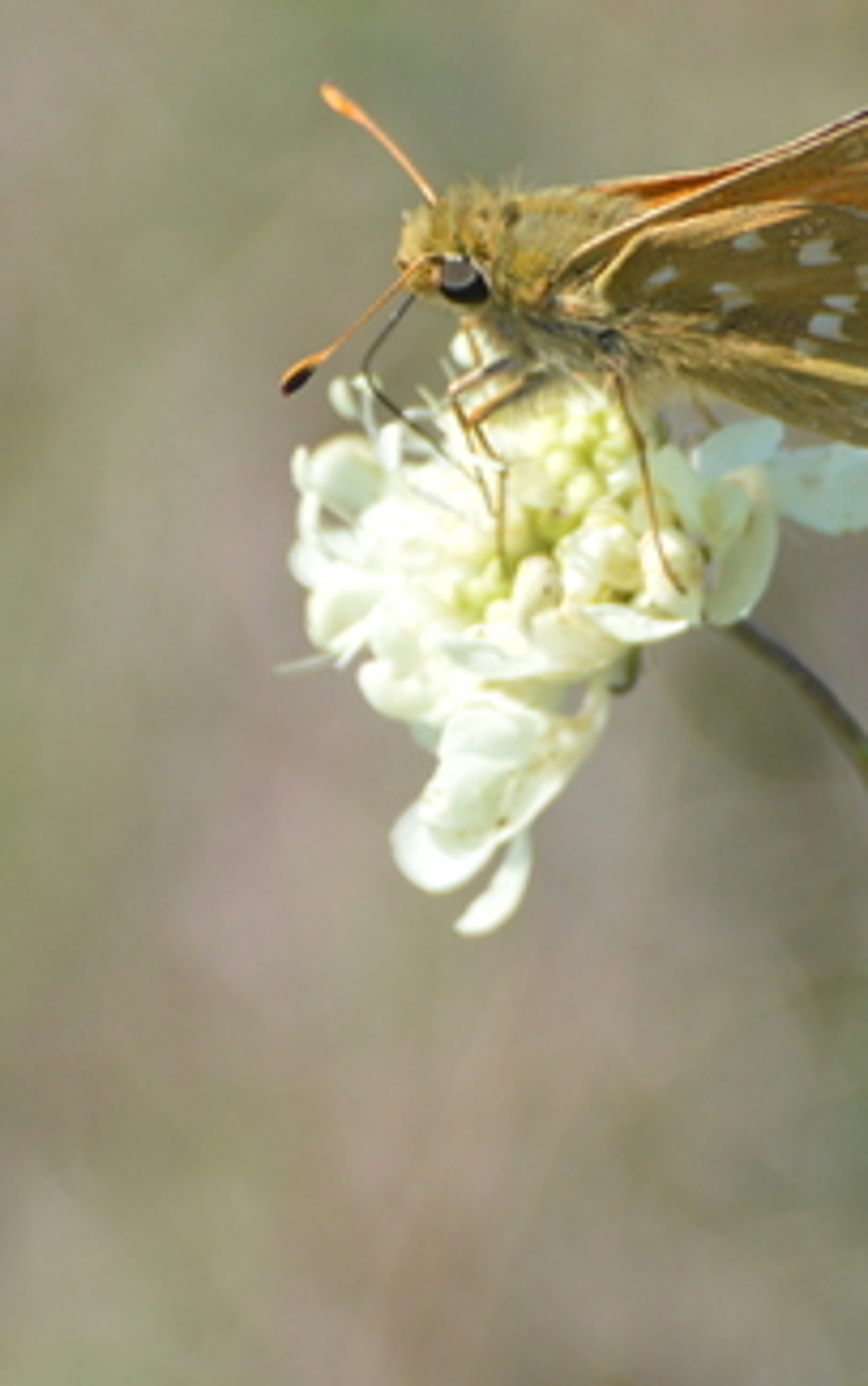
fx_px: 51384
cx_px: 329
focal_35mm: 1360
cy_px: 578
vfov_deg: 1.5
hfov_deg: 1.0
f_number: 5.6
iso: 400
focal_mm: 300
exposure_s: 1/1000
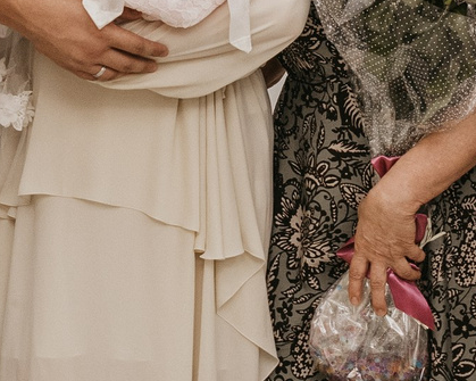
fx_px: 2606
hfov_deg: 10.4
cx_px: 79
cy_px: 9
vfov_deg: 8.3
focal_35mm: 185
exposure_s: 1/160
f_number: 4
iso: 400
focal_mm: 27
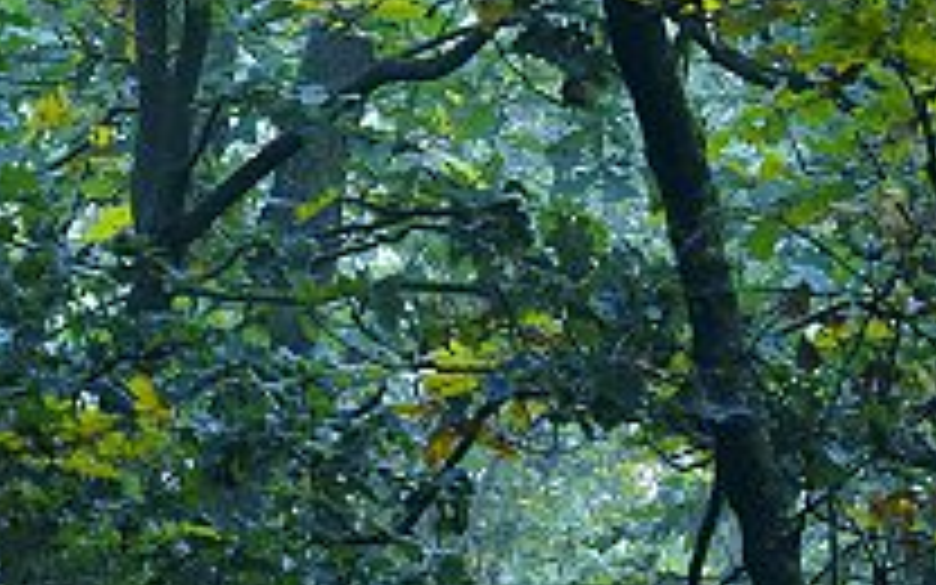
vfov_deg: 0.8
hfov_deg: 1.3
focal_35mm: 1604
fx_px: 40916
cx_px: 1233
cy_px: 792
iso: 100
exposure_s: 1/3
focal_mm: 320
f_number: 13
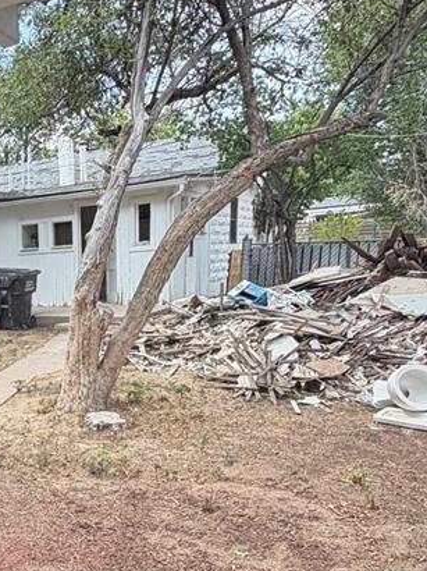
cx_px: -57
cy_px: 412
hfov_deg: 30.8
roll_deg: +1.9
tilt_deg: -10.6
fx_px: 675
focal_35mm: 41
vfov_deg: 44.6
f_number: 2.2
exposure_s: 1/359
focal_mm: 2.22
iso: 50
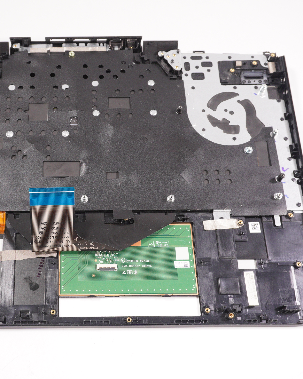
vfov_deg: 40.6
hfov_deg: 32.3
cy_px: 190
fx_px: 513
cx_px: 72
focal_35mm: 46
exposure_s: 1/160
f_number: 5.6
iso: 800
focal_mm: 21
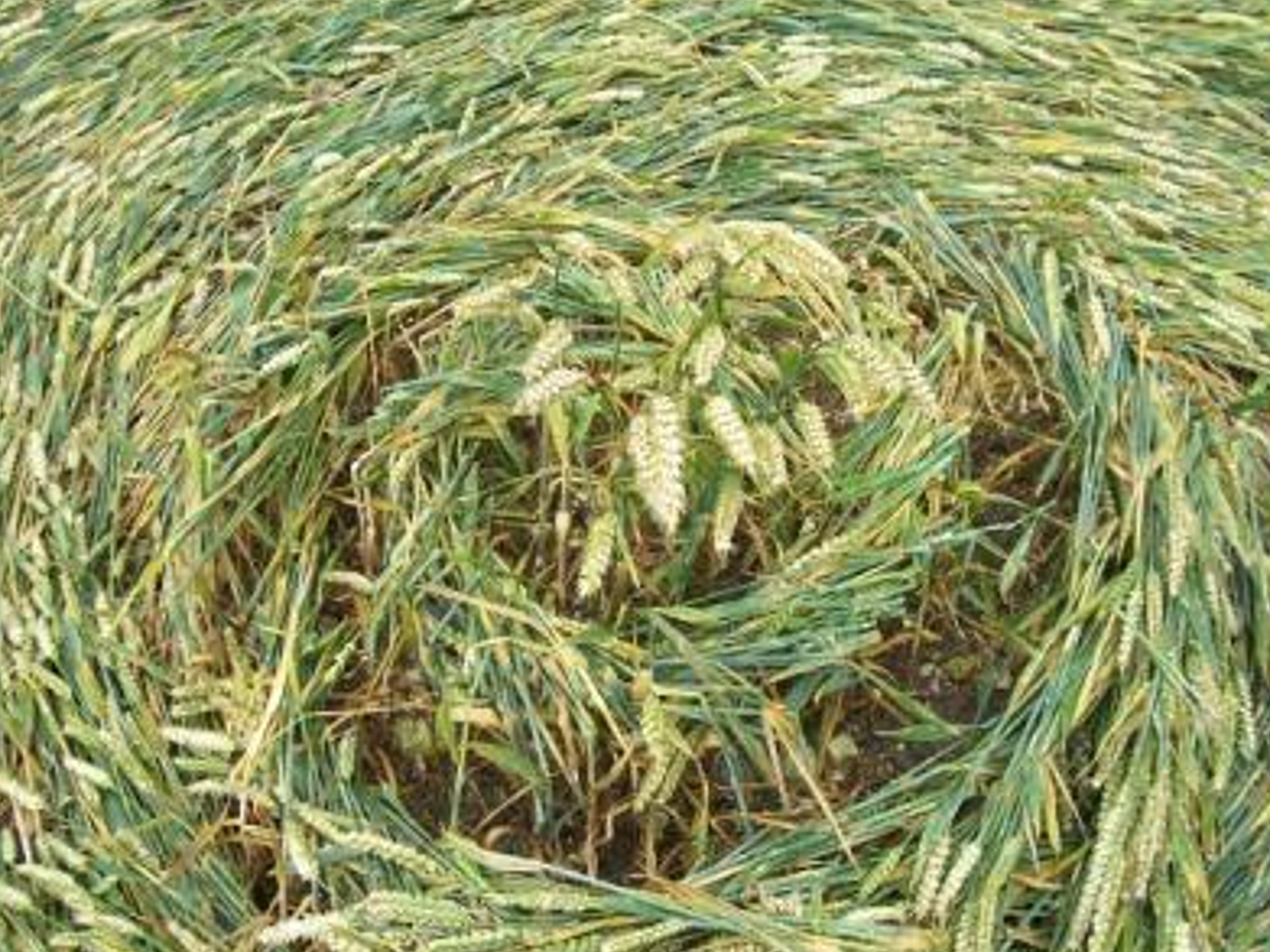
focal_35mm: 39
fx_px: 1430
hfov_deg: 47.9
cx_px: 640
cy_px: 484
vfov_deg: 36.8
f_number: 2.7
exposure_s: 1/250
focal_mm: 5.6
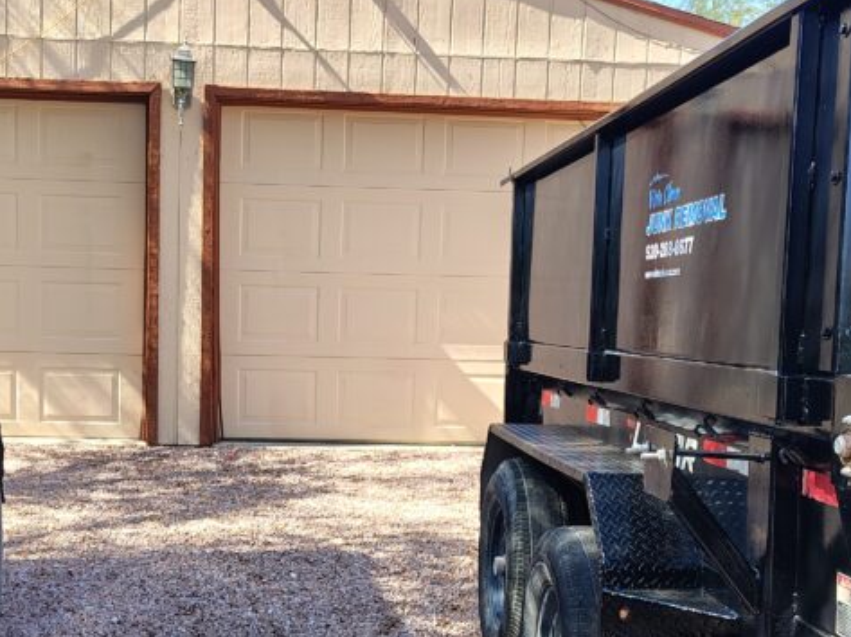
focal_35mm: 52
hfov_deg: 36.7
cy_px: 385
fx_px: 1277
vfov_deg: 27.9
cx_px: 344
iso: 100
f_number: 1.8
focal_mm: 5.56
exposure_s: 1/274
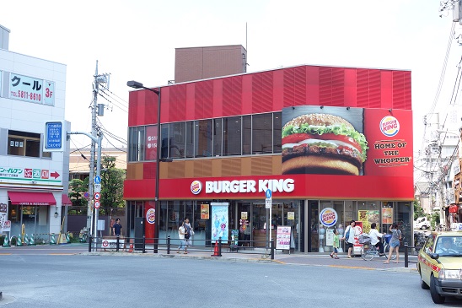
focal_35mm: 49
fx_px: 629
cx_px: 231
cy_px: 154
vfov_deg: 27.5
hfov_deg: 40.4
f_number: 5.6
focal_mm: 18.02
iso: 125
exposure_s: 1/160
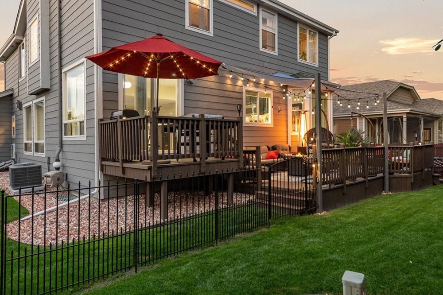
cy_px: 141
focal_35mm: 24
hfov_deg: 73.8
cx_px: 223
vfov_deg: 53.1
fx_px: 295
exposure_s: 1/4
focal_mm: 10
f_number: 8
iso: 400
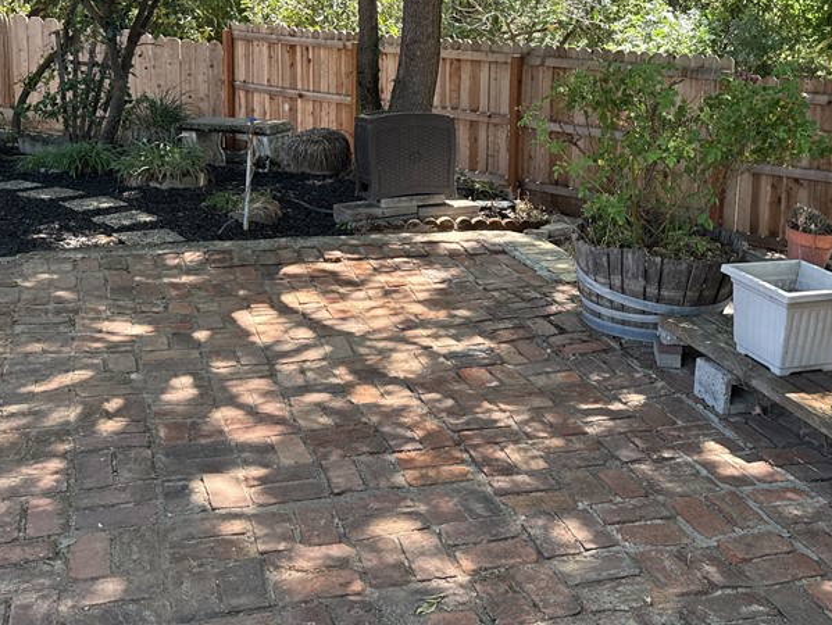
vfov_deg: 34.6
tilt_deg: -9.0
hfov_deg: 45.4
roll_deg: -1.5
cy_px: 169
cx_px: 510
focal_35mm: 41
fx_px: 986
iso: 100
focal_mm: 6.76
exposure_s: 1/383
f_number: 1.78
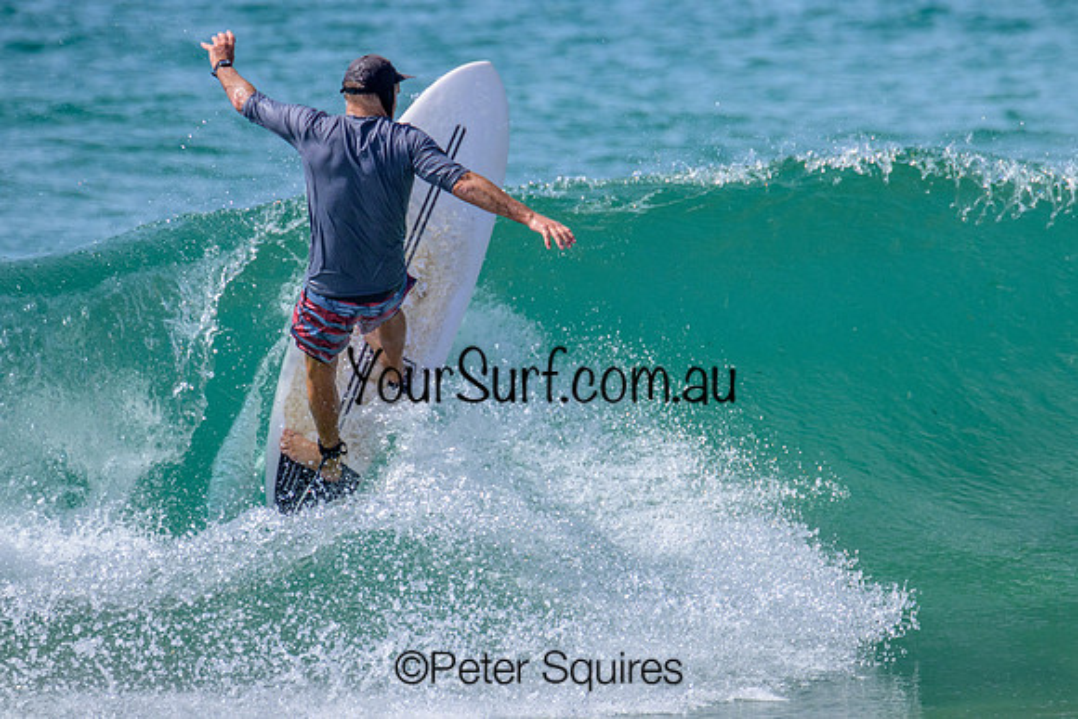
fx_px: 29568
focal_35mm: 987
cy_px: 275
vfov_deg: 1.4
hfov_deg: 2.1
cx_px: 652
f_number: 11
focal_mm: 800
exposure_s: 1/2000
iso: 1250
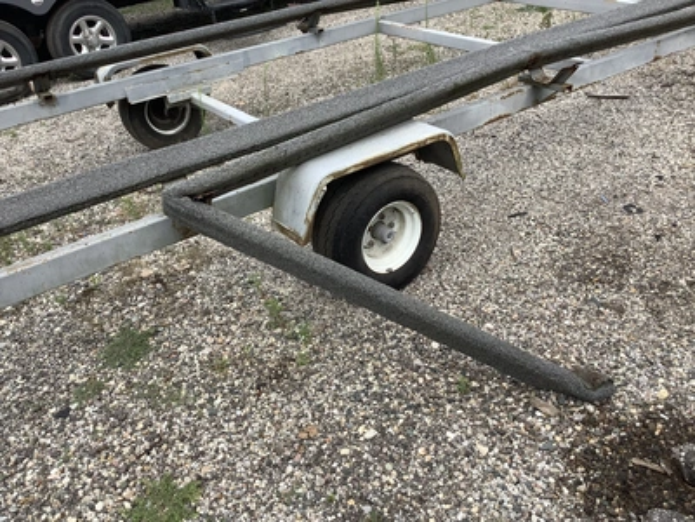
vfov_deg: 45.4
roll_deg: +7.1
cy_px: 261
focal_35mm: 31
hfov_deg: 58.4
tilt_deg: -34.3
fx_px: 622
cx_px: 348
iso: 25
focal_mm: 3.3
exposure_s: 1/673
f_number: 2.4
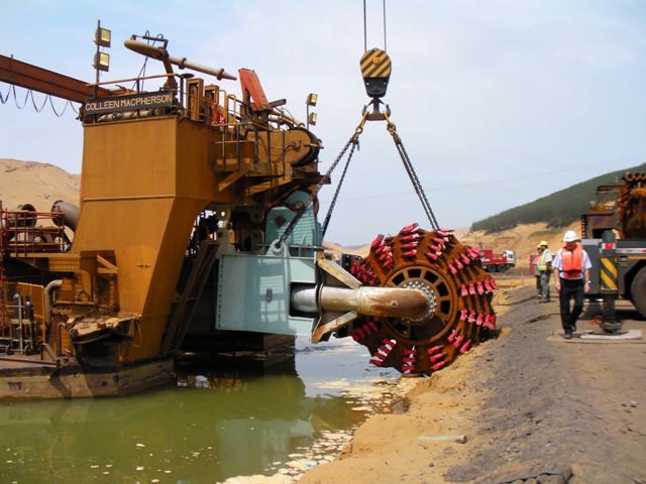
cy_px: 242
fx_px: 709
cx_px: 323
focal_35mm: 38
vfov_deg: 37.7
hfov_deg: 49.0
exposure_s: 1/380
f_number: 4.5
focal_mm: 6.3
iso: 50
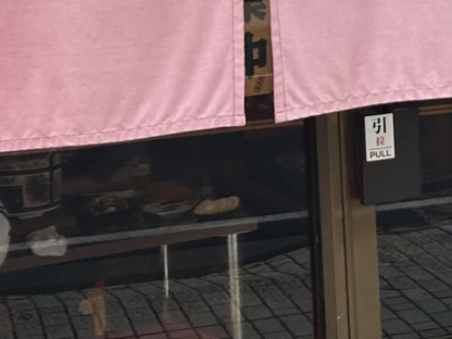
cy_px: -142
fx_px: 1632
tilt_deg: -3.2
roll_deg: +3.6
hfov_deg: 15.3
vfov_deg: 11.4
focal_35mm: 125
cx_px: 519
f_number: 1.5
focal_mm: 5.7
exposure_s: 1/149
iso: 32
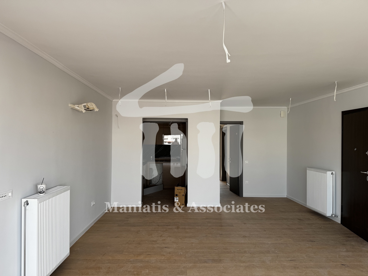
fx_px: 255
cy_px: 138
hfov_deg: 71.6
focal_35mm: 24
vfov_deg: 56.8
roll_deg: +0.4
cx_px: 184
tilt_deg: +0.6
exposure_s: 1/325
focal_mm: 6.76
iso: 80
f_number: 1.78
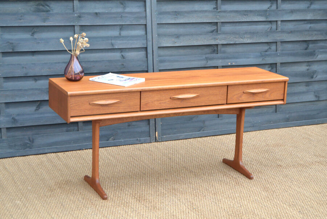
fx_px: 613
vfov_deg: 20.2
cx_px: 164
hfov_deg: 29.9
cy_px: 110
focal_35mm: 68
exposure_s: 1/80
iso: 400
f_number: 5.3
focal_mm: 45
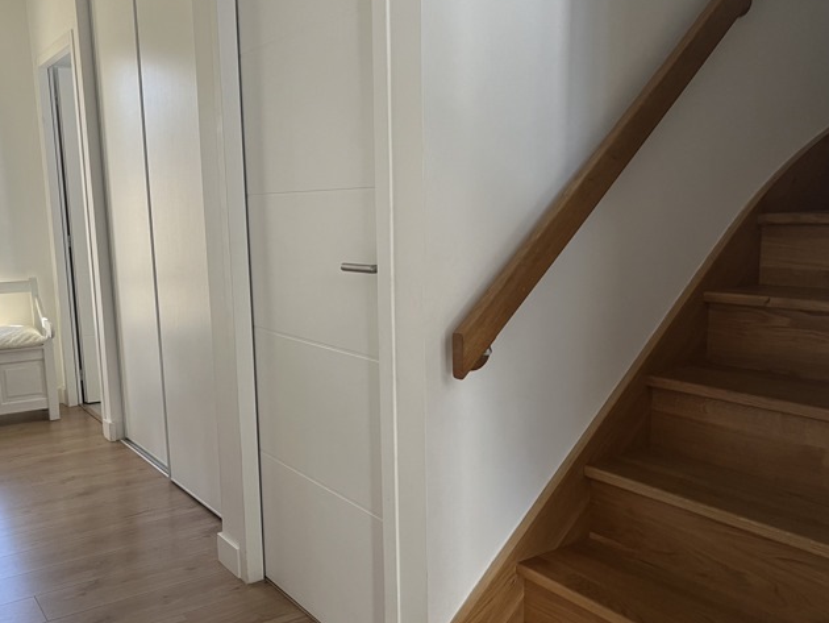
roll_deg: +2.1
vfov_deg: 42.9
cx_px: 347
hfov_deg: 55.1
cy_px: 354
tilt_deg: -10.0
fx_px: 791
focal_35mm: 33
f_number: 1.6
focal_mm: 5.1
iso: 125
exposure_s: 1/74
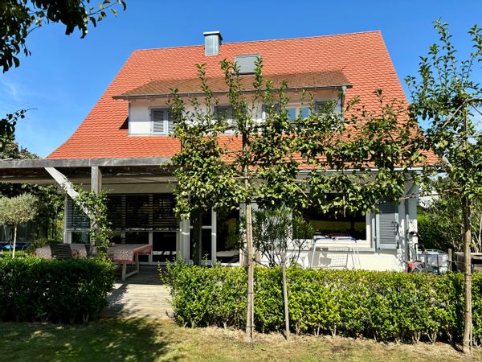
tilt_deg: +2.7
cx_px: 241
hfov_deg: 67.3
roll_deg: +0.2
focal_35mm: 26
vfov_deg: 53.1
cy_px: 181
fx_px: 362
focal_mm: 5.96
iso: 50
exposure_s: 1/2242
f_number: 1.6
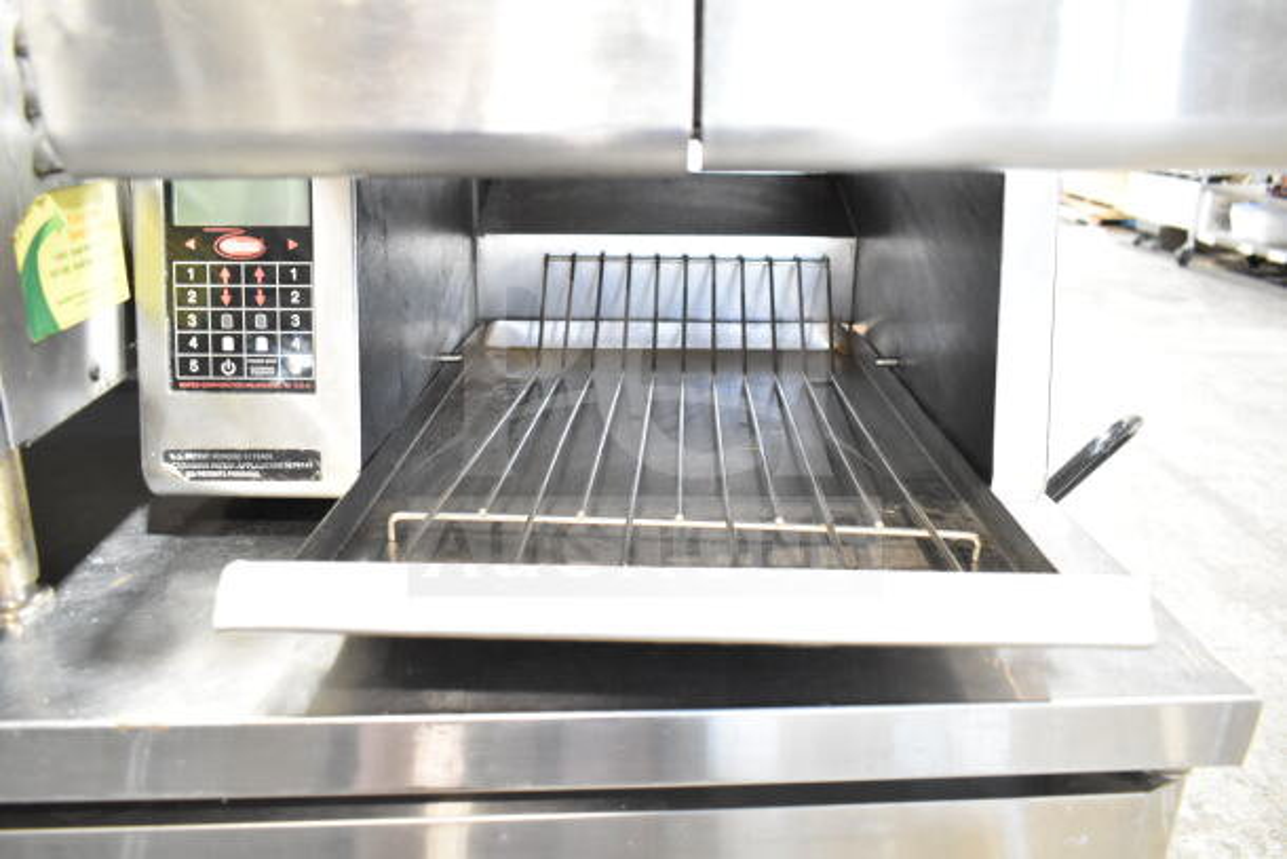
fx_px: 965
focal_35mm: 27
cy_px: 430
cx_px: 644
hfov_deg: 67.4
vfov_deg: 48.0
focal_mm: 18
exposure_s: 1/30
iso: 1600
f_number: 3.5
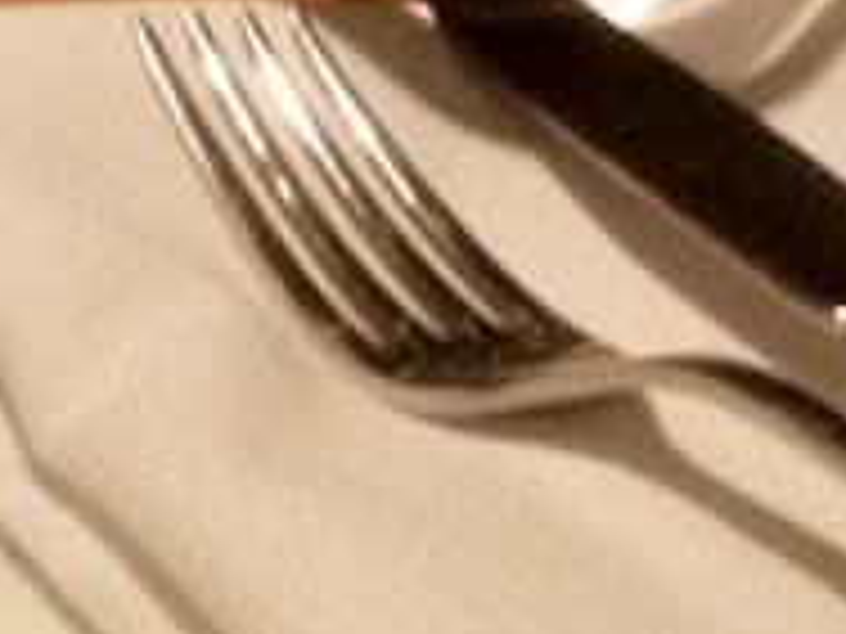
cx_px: 644
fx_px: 3324
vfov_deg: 10.9
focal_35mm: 136
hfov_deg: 14.4
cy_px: 90
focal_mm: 4.1
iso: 400
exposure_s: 1/6
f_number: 3.3
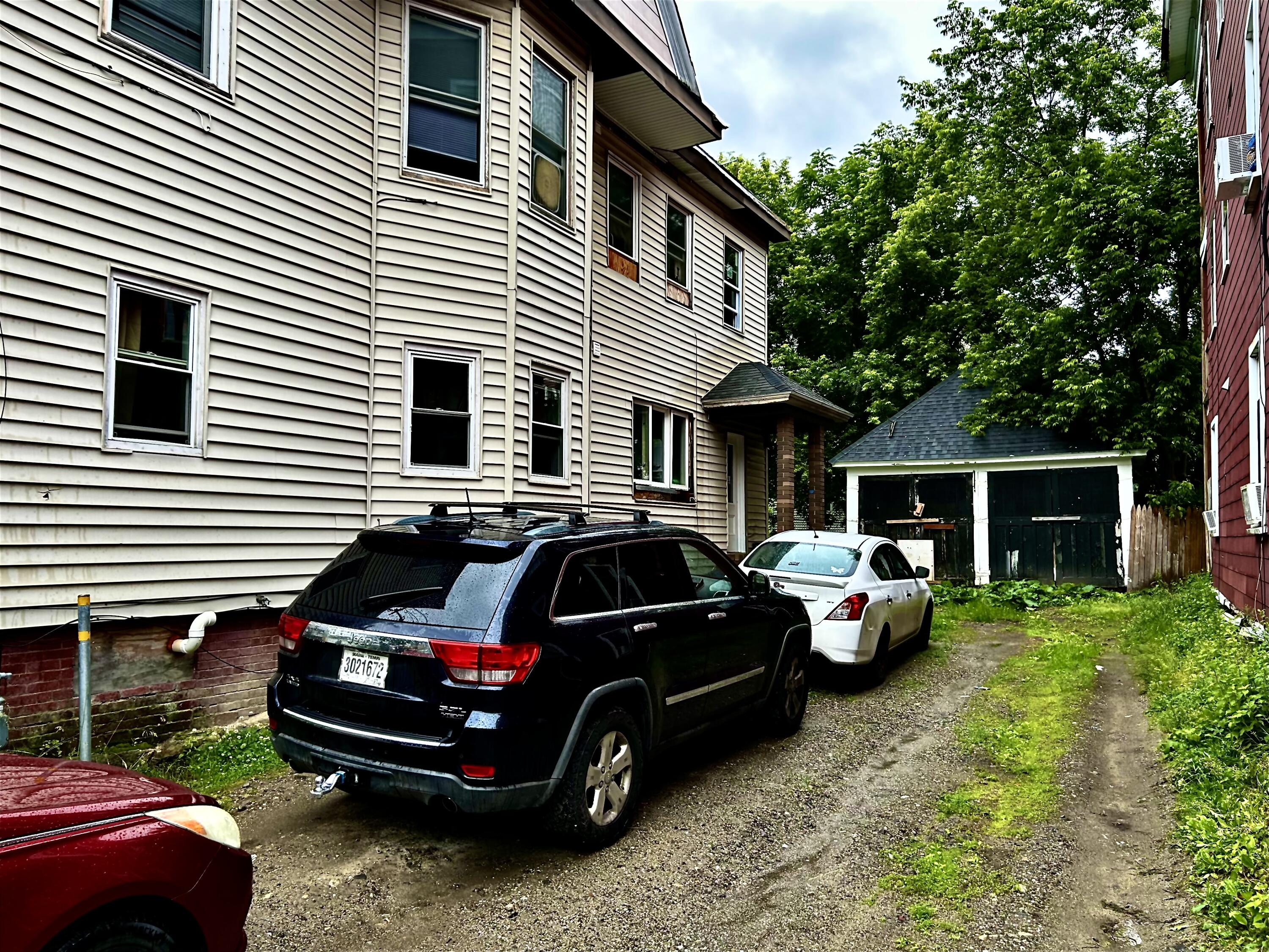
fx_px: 953
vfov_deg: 53.1
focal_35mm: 26
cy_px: 476
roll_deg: -0.1
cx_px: 634
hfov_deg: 67.3
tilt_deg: +3.3
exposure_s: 1/121
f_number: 1.5
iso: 40
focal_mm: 5.7
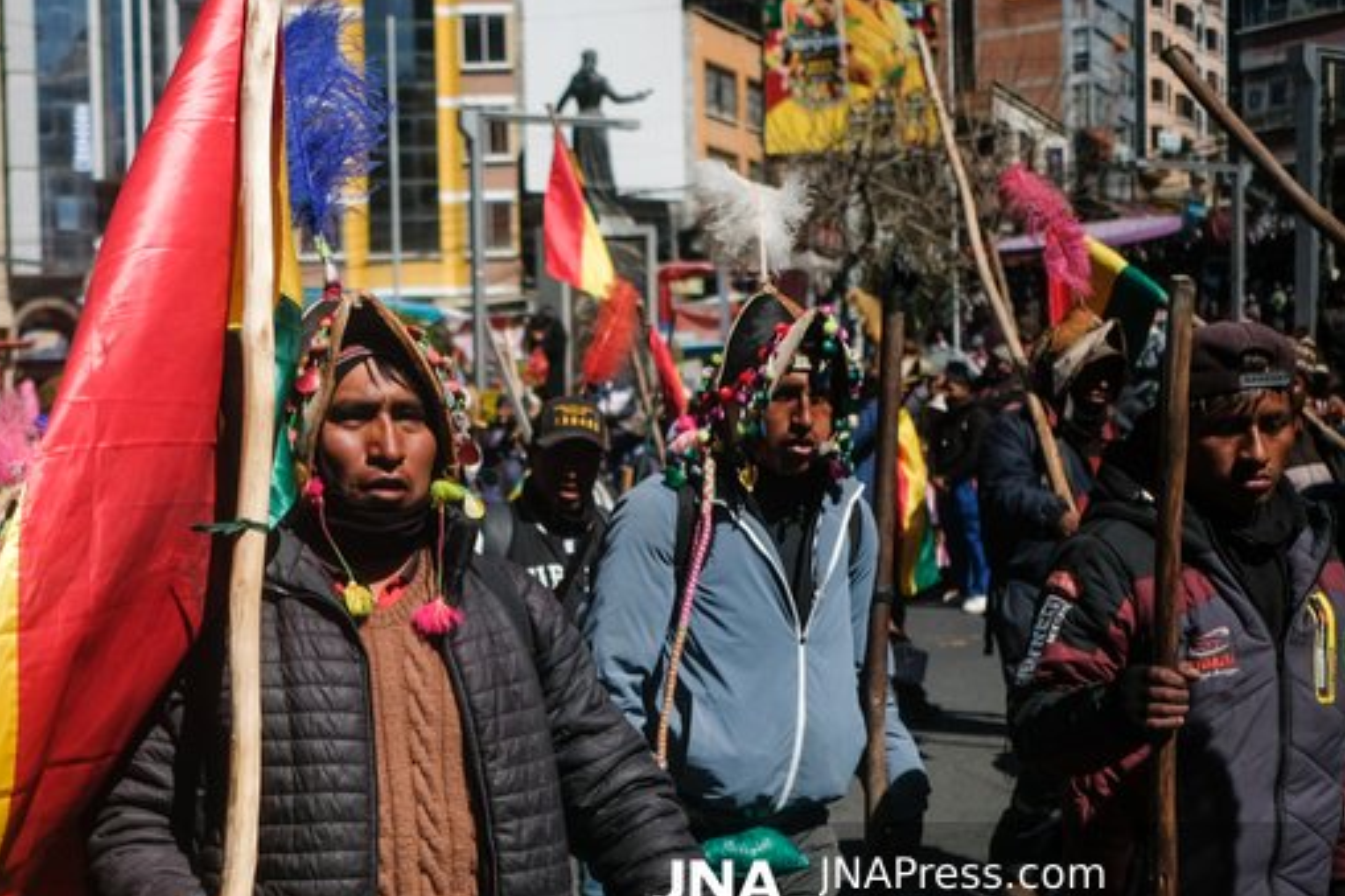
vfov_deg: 24.5
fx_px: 2054
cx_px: 344
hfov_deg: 35.5
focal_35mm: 55
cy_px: 611
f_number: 2
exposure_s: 1/8000
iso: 200
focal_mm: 23
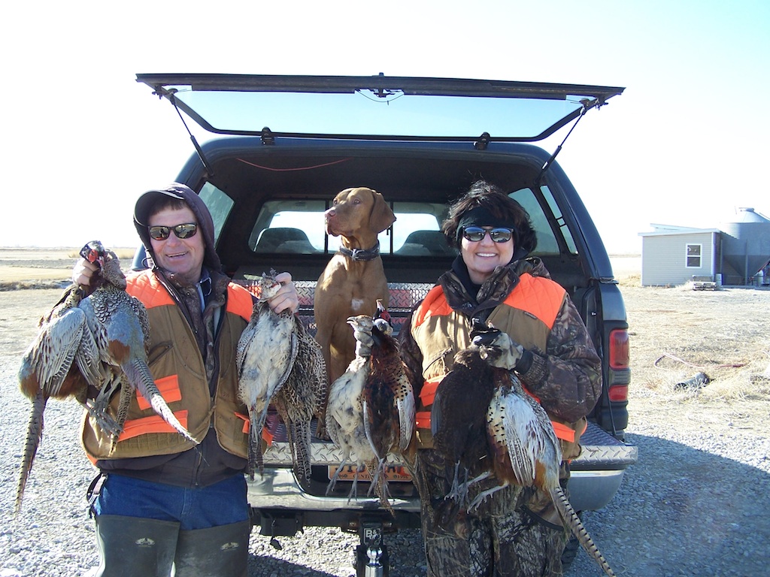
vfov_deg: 36.0
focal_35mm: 40
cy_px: 288
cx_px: 385
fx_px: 890
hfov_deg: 46.8
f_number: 2.8
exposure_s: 1/350
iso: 80
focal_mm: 6.7
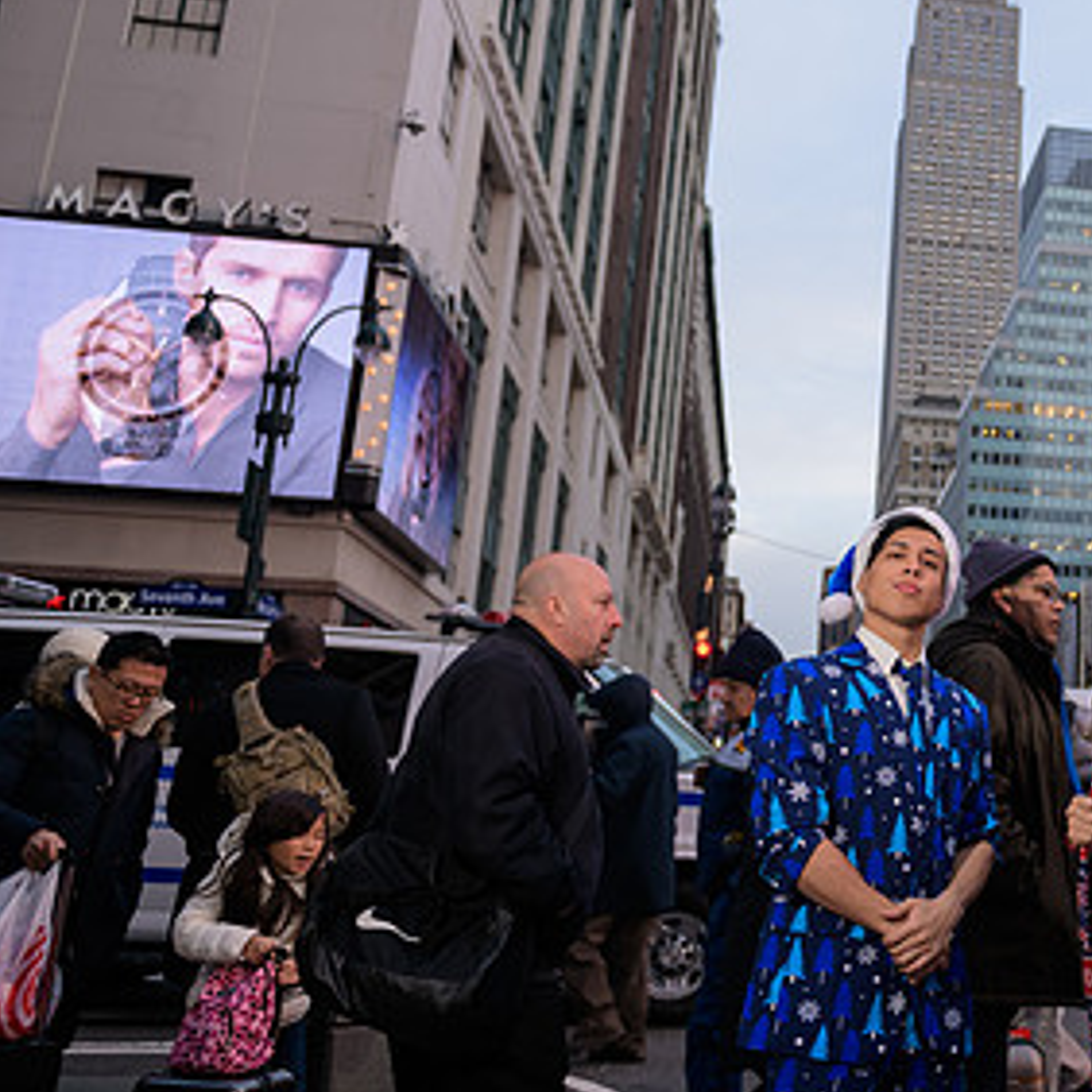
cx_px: 1119
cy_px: 447
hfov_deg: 35.7
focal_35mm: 42
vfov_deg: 39.9
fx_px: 1499
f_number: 3.2
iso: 200
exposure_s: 1/250
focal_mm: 24
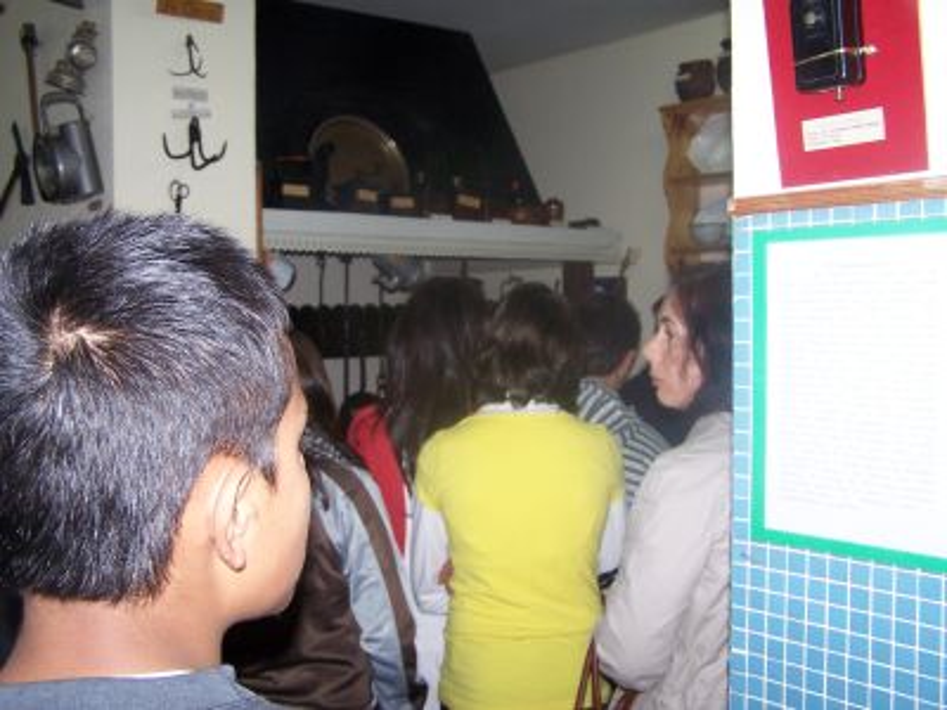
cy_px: 355
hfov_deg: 49.0
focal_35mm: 38
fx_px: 1040
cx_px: 474
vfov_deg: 37.7
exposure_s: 1/60
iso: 140
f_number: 2.8
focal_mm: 6.3
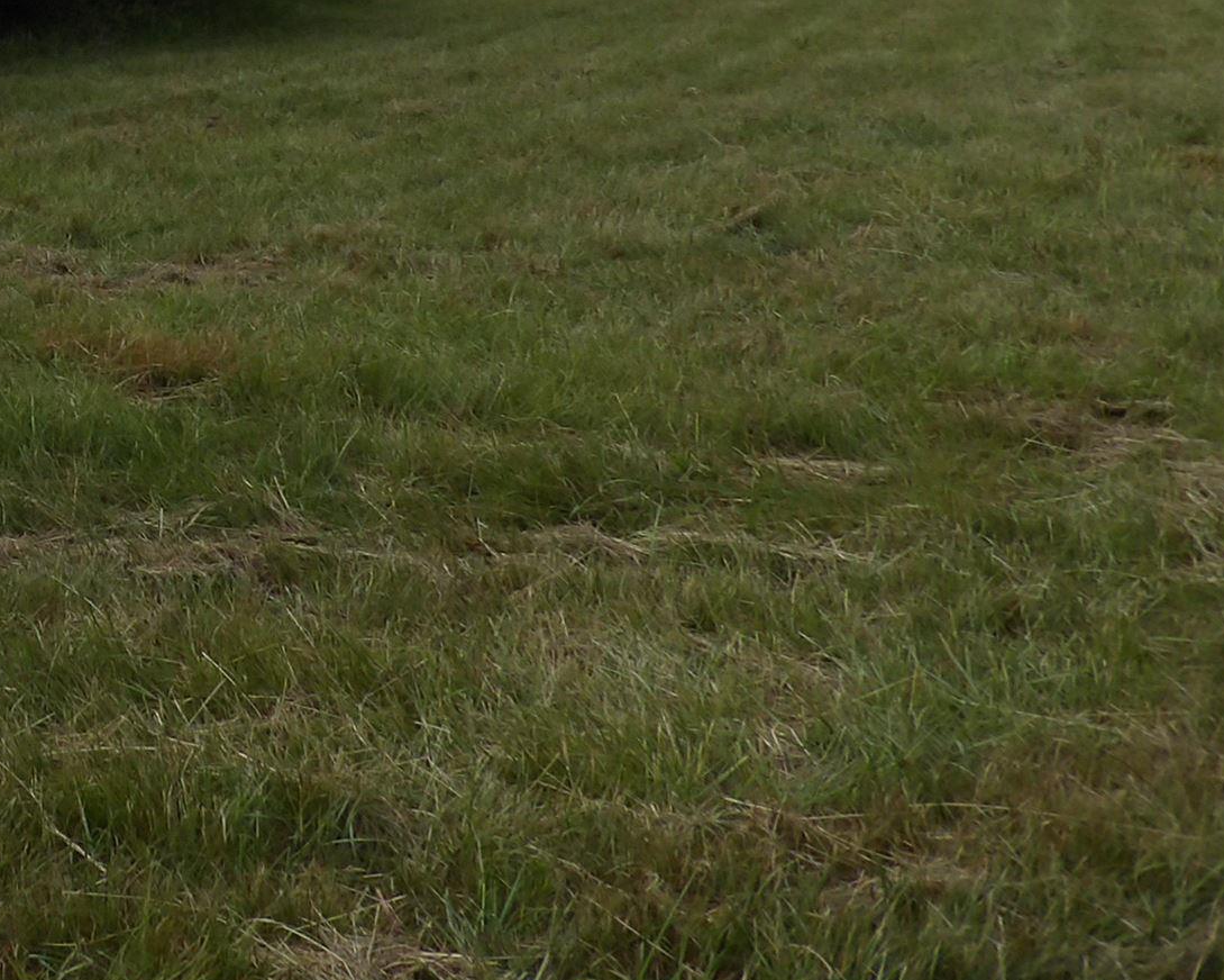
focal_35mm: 77
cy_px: -253
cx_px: -467
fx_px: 2789
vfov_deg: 18.7
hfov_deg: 21.7
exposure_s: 1/850
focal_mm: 5
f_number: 3.4
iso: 100
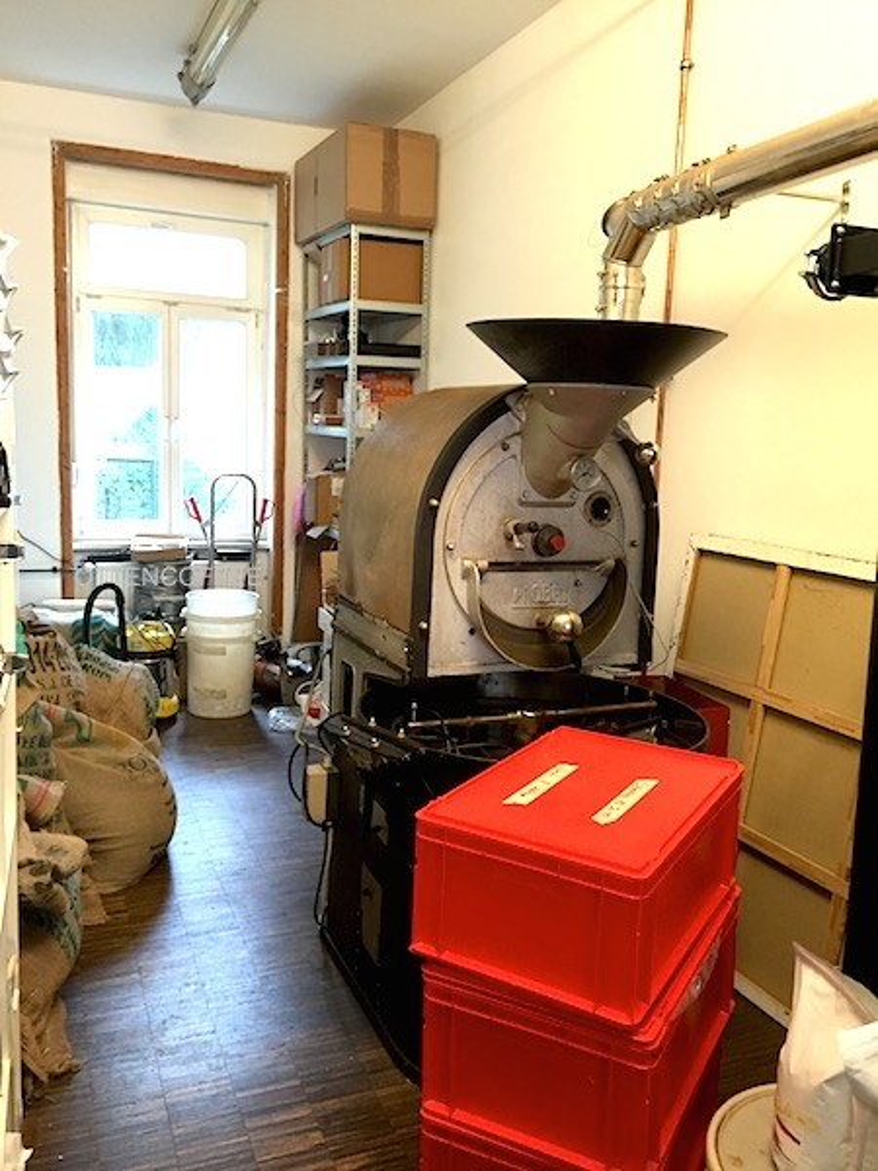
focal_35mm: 29
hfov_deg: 48.2
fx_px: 981
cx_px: 439
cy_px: 586
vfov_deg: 61.7
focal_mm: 4.15
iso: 250
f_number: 2.2
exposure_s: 1/33
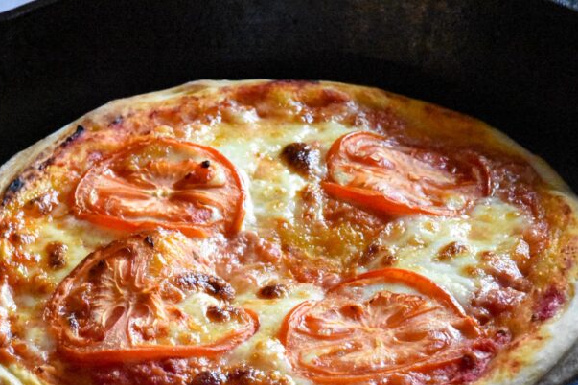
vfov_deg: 7.2
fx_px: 3066
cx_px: 231
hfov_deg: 10.8
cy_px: 230
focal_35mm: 191
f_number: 20
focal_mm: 100
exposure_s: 1/30
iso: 25600
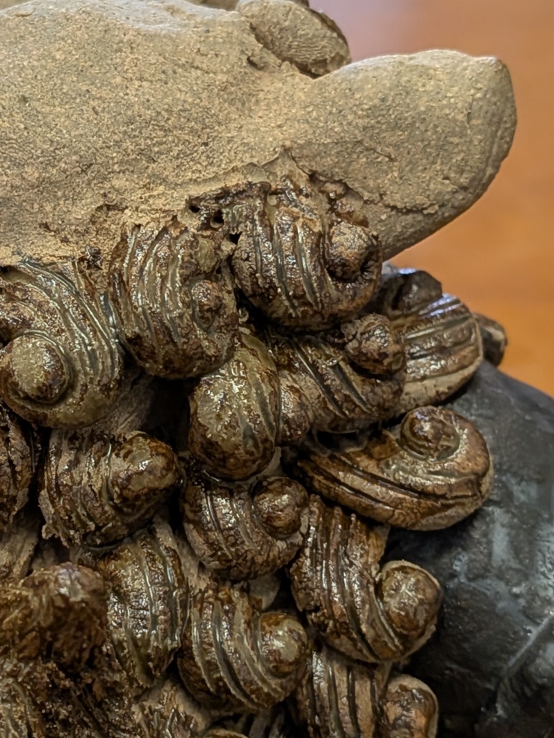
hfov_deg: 18.8
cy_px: 338
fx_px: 1665
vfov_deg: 25.0
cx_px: 132
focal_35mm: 78
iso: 41
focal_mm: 4.53
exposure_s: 1/120
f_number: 1.7
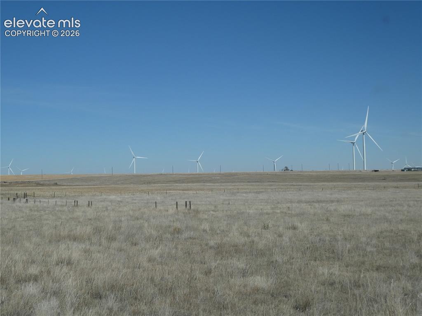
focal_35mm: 50
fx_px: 609
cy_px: 158
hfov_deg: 38.2
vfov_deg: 29.1
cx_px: 211
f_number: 4.5
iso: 80
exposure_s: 1/800
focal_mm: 9
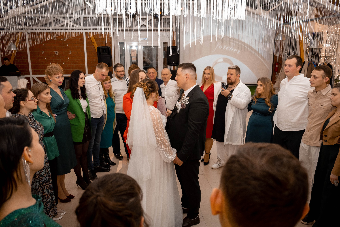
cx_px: 164
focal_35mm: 29
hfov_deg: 64.1
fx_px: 271
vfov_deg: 45.4
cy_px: 113
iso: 640
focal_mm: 18
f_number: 2.8
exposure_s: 1/180
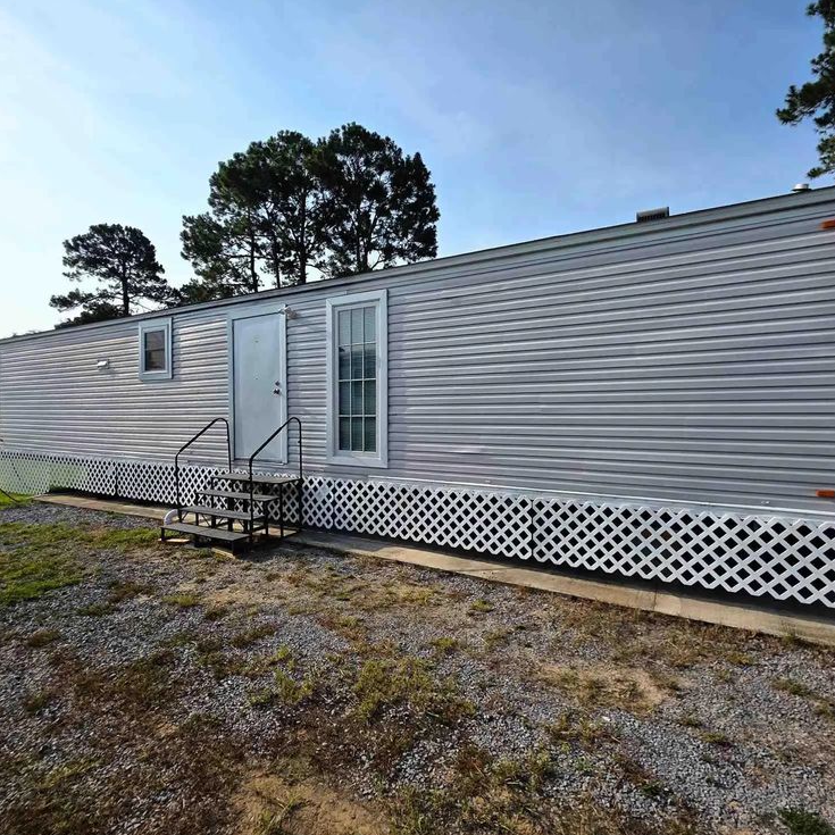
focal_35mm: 16
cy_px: 416
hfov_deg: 87.4
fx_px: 437
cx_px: 434
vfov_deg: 87.4
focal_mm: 2.2
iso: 40
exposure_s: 1/3246
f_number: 1.9
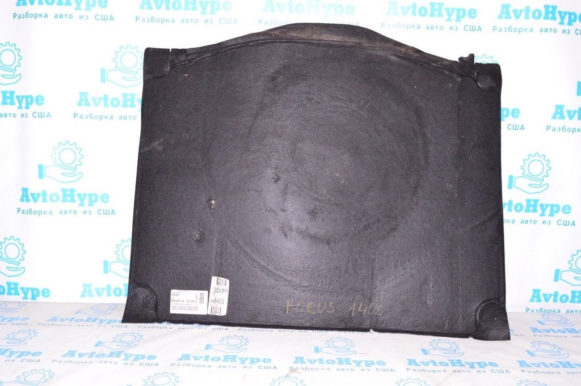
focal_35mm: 32
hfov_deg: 59.5
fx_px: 508
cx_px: 290
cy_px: 193
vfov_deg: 41.6
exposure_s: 1/200
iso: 1600
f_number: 8
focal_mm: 21
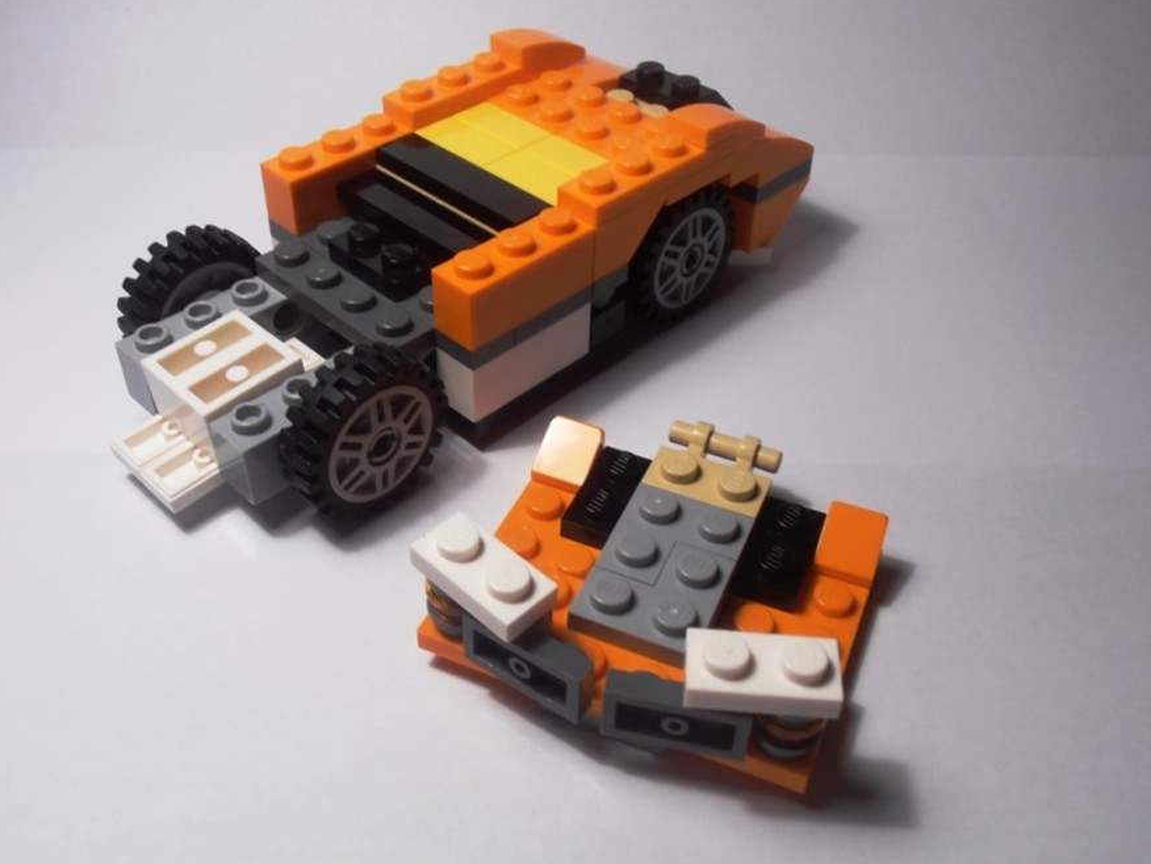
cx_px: 566
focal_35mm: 38
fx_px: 1264
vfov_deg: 37.7
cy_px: 437
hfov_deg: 49.0
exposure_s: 1/50
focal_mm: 6.61
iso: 80
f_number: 3.9
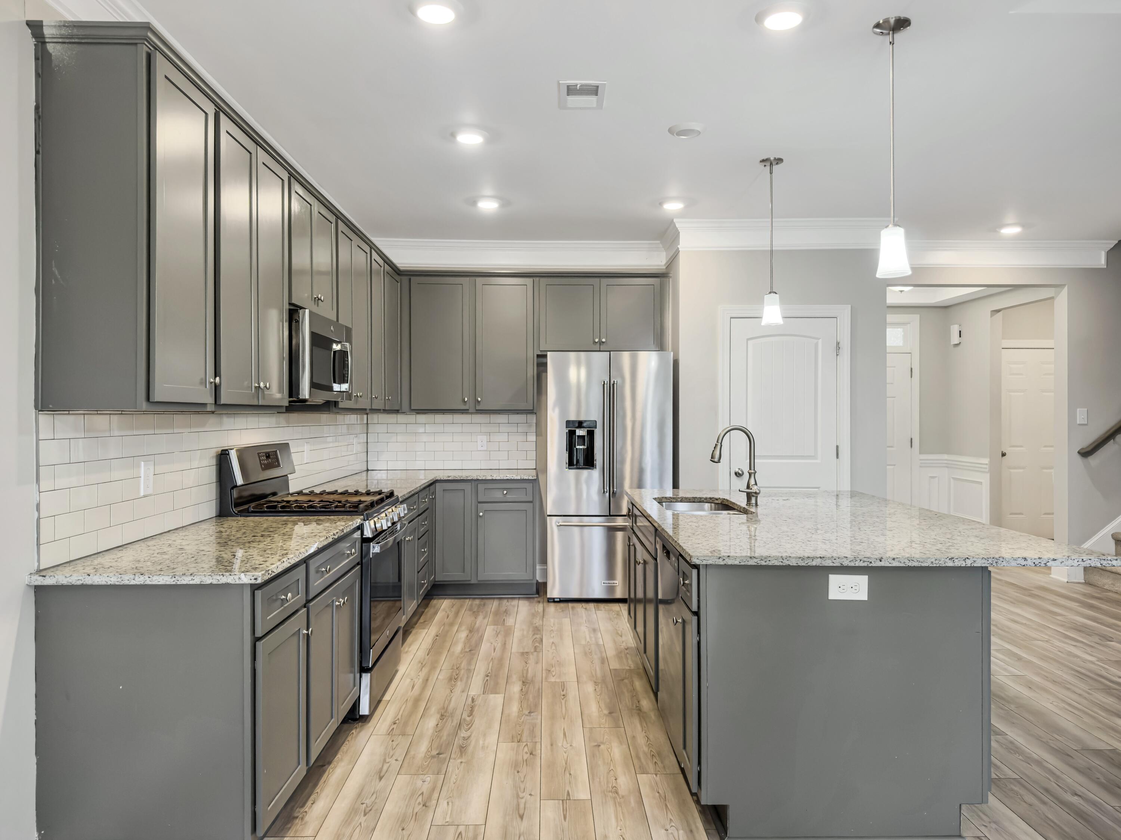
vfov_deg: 56.8
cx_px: 560
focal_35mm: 24
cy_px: 420
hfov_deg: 71.6
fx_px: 777
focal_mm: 6.76
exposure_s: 1/120
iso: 250
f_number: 1.8
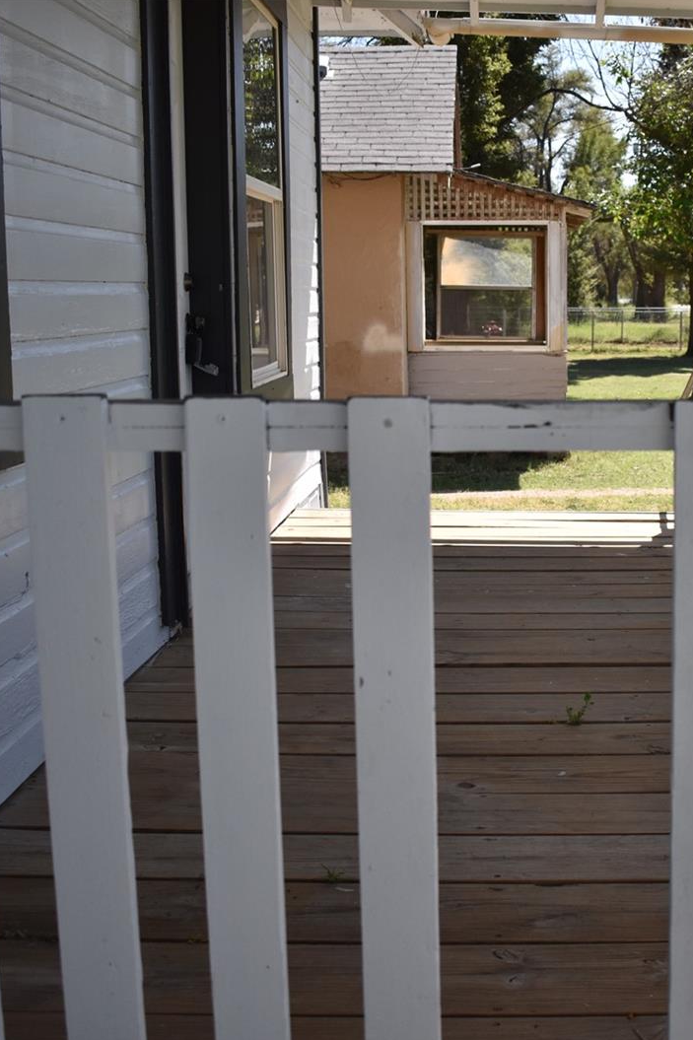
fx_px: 1379
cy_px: 520
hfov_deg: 27.7
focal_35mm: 48
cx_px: 542
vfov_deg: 41.3
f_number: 3.8
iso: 450
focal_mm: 21
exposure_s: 1/3200
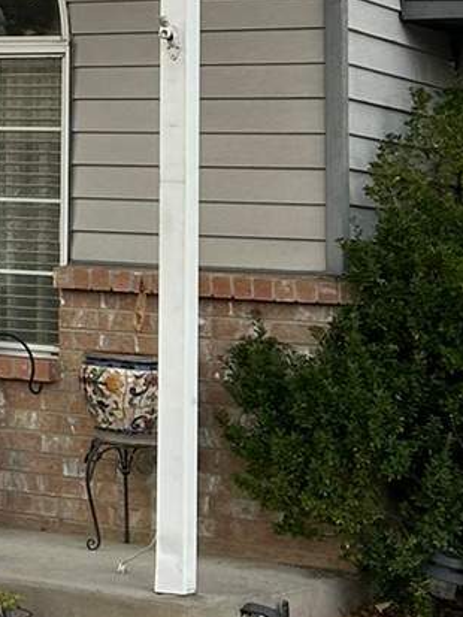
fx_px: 2299
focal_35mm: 129
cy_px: -124
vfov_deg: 14.8
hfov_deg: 10.7
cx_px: -391
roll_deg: -2.7
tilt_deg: +8.8
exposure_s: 1/674
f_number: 1.5
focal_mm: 5.7
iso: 50
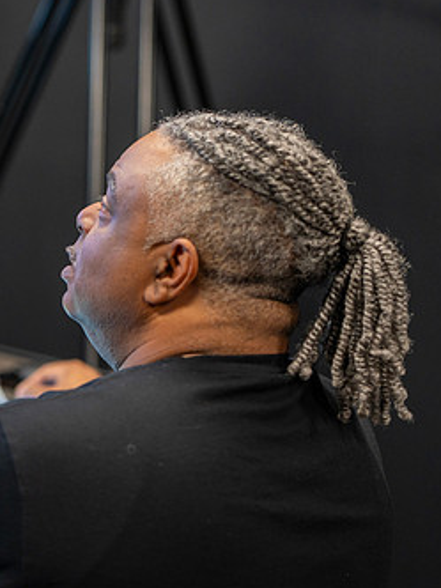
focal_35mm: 143
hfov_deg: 10.3
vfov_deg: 13.8
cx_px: 89
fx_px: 2429
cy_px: 290
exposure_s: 1/125
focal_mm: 85
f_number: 1.8
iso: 800
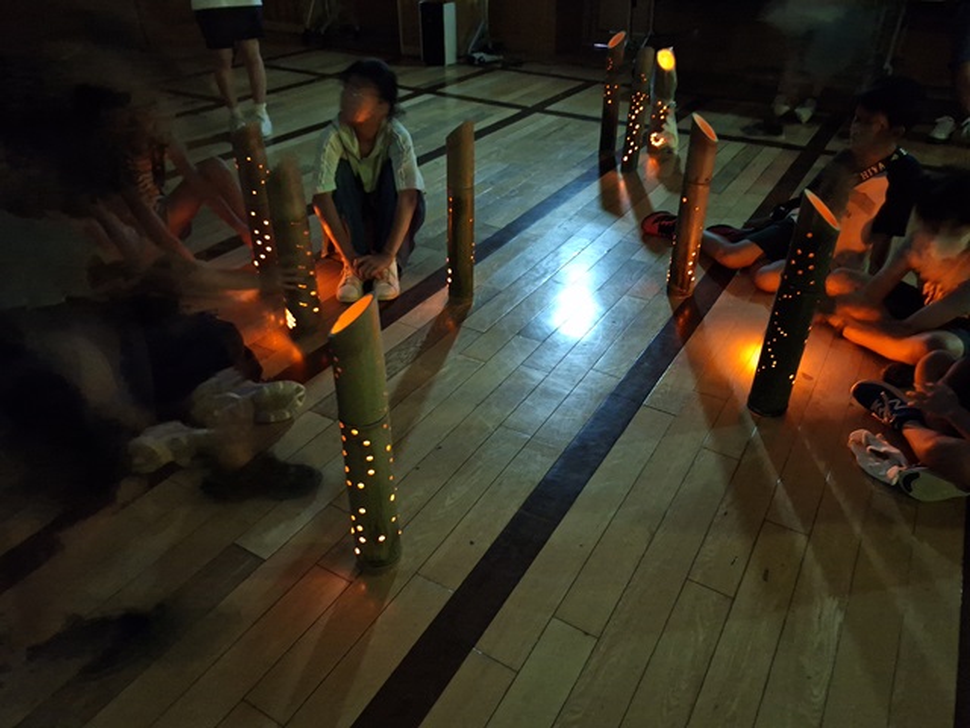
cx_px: 485
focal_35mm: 23
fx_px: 644
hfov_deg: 73.9
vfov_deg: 58.9
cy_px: 364
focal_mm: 5.54
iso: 2500
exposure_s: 1/4
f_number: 1.8
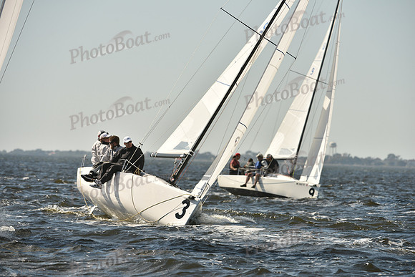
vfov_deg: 4.7
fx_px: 3344
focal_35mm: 290
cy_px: 138
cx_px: 208
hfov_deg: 7.1
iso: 250
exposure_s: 1/1250
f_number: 7.1
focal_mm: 290
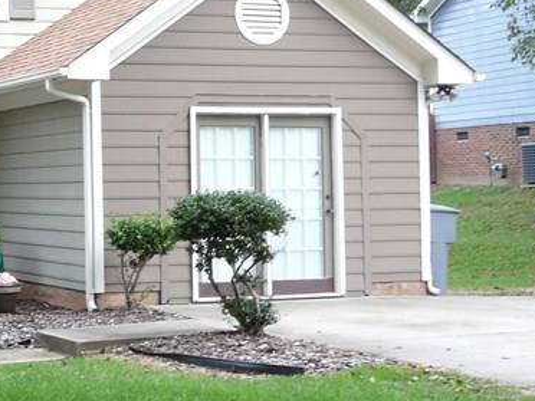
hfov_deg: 22.5
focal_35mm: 77
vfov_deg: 19.1
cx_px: -168
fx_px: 1190
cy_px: 151
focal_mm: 4.6
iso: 100
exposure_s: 1/40
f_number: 2.8
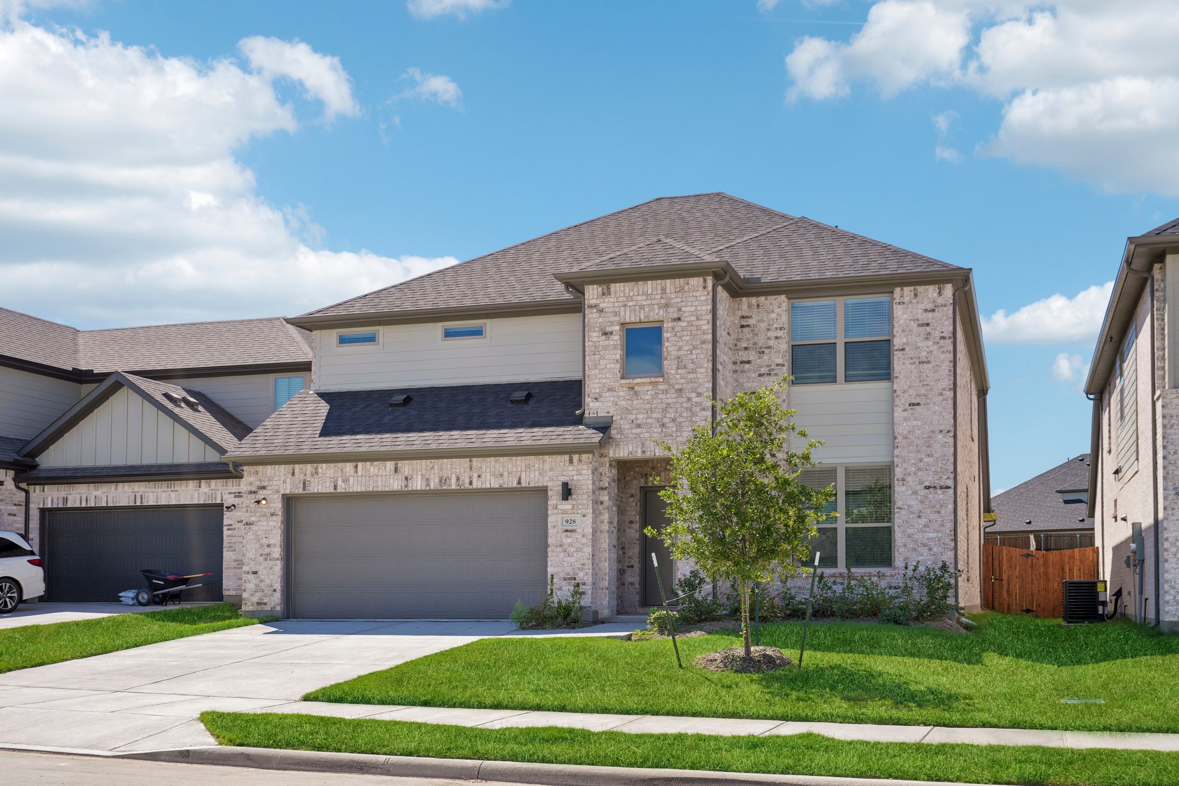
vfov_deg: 37.8
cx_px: 590
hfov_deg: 54.4
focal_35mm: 35
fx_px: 1146
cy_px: 393
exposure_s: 1/320
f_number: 8
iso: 100
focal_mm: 35
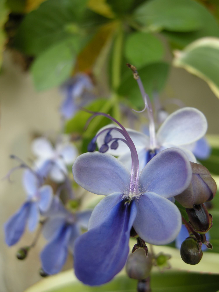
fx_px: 295
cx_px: 110
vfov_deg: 52.6
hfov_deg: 40.7
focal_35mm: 35
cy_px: 146
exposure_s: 1/81.8
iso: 64
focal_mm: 7.5
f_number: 3
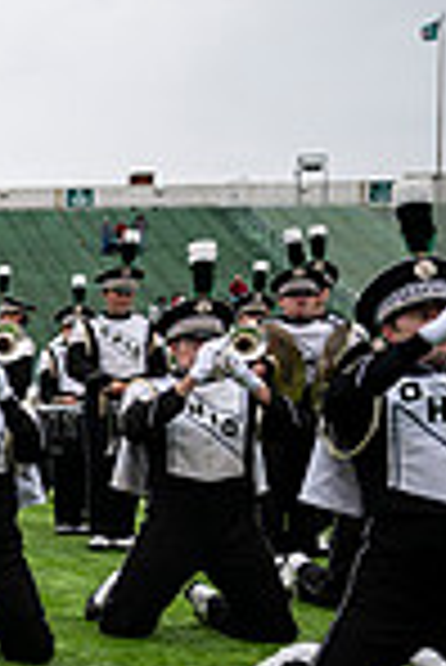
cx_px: -779
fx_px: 1743
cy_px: 484
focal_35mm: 94
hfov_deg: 11.0
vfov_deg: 21.5
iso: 100
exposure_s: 1/500
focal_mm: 24
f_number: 2.8
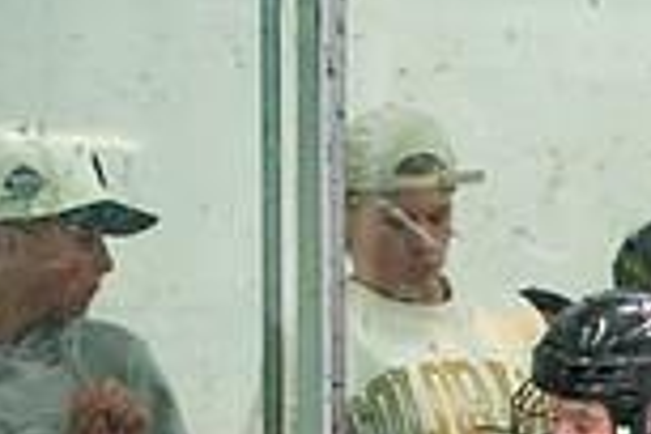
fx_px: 11012
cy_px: 1154
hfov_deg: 3.3
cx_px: 1472
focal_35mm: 609
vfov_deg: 2.2
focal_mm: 105
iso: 1250
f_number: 2.8
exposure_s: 1/640
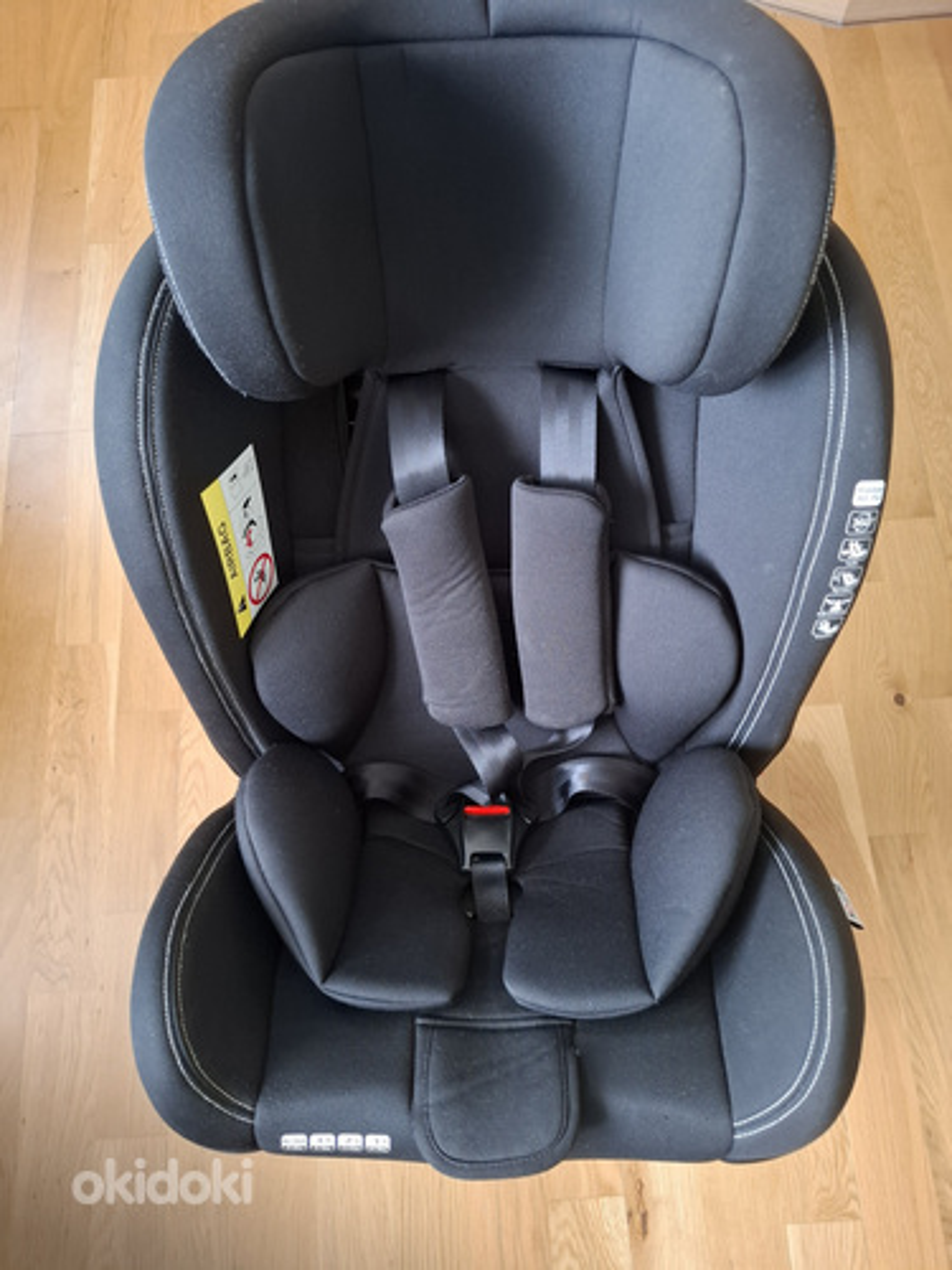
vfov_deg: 73.9
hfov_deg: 58.9
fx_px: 843
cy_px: 635
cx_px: 476
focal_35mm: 23
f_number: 1.8
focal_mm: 5.54
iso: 640
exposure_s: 1/25
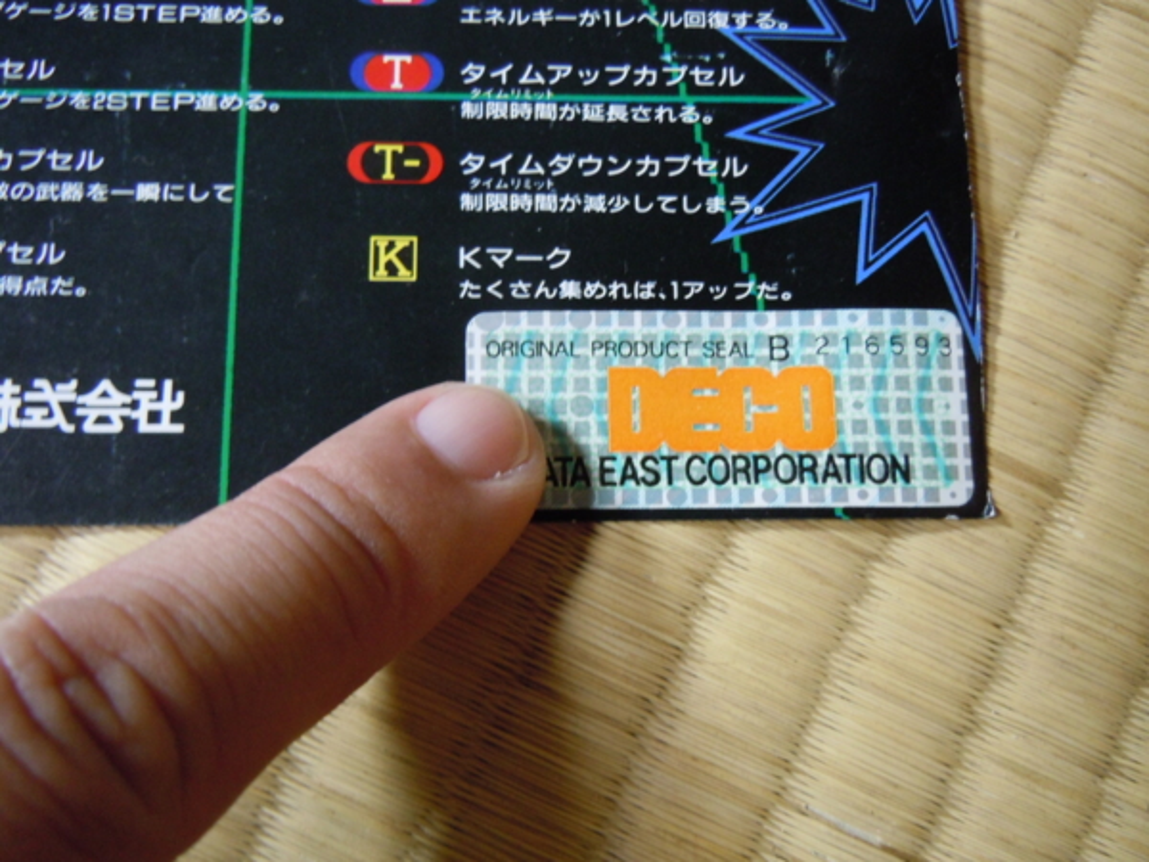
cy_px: 431
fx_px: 996
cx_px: 574
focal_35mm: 30
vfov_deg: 46.8
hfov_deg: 60.0
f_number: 3.5
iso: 400
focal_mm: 5.4
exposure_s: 1/15
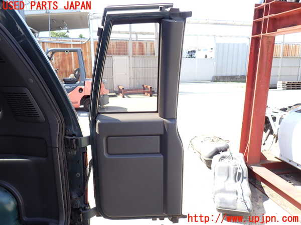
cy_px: 112
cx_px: 150
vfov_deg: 54.9
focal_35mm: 25
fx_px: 217
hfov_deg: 69.4
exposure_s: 1/200
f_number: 2.8
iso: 100
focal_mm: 4.5
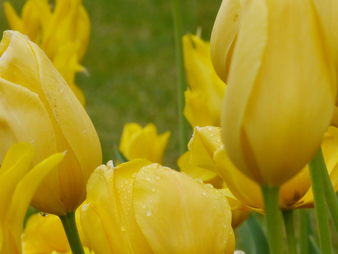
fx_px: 5412
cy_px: 135
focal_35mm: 554
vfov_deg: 2.7
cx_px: -32
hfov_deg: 3.6
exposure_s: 1/250
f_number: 10
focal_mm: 109
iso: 320
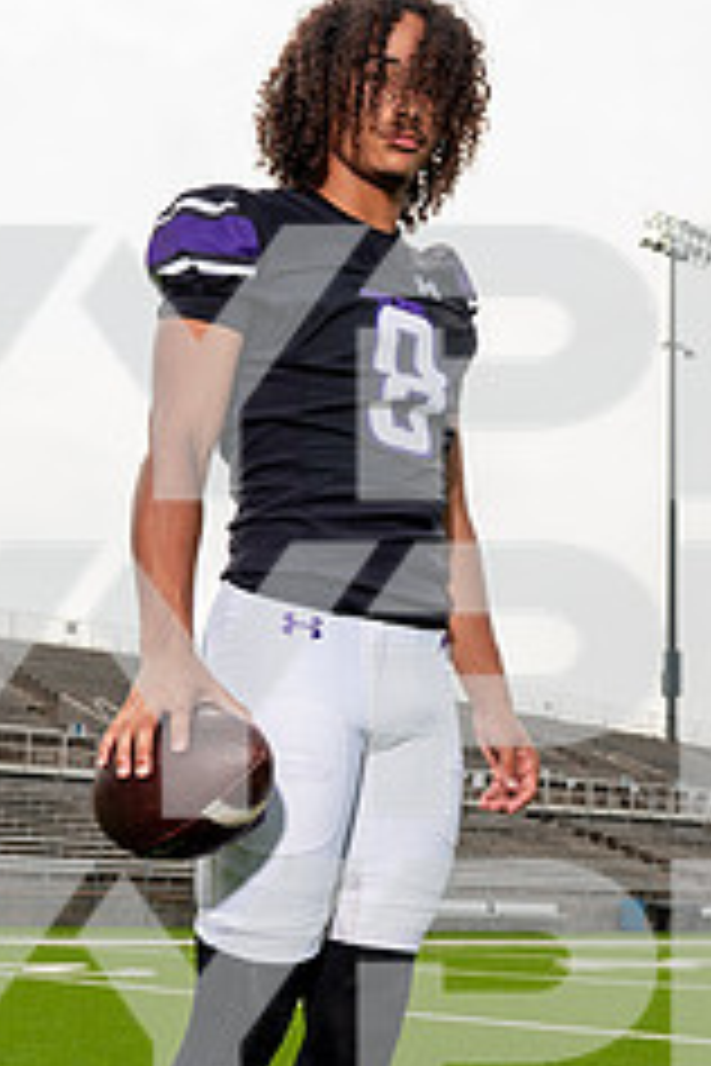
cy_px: 684
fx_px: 1688
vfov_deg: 34.8
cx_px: 315
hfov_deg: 23.8
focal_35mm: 57
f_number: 5.6
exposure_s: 1/640
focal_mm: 30
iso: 100
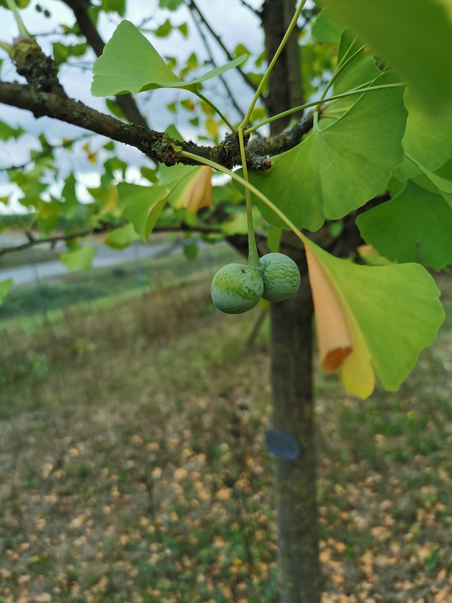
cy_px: 302
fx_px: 470
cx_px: 226
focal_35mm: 27
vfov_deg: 65.3
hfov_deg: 51.4
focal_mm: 5.58
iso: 50
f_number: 1.8
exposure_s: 1/1163
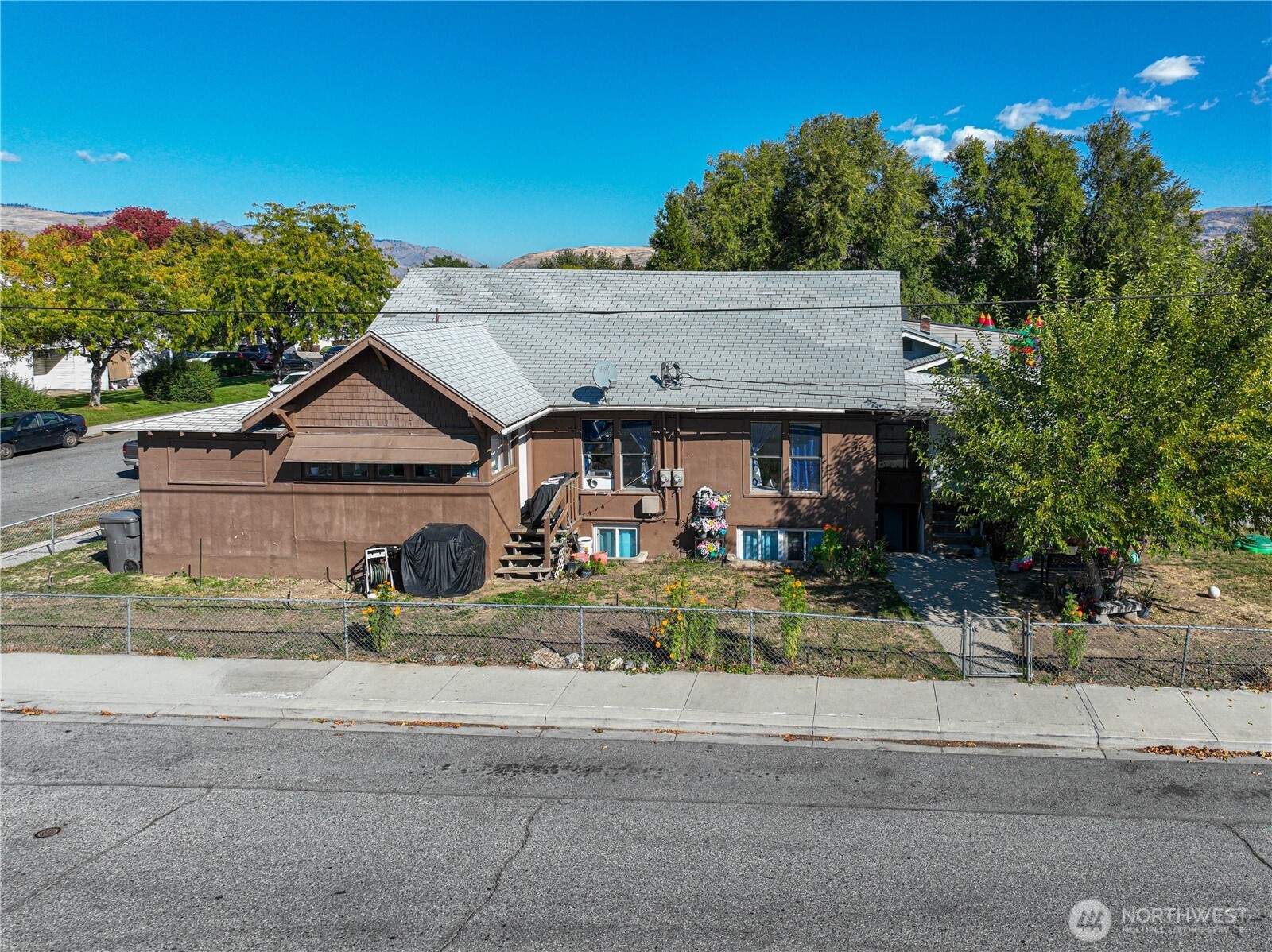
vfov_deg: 56.8
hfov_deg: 71.6
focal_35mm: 24
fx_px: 881
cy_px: 476
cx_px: 636
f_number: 2.8
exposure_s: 1/1600
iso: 100
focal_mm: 12.29
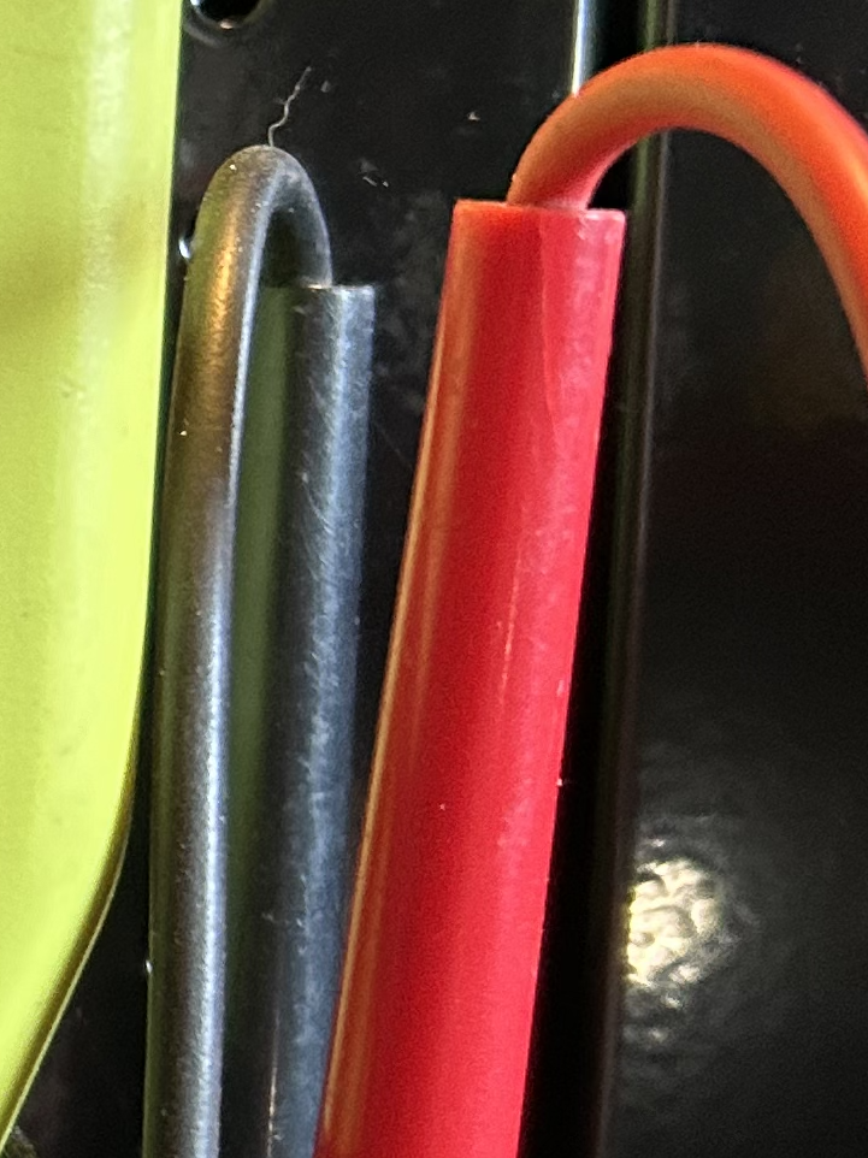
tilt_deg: -7.7
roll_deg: +0.7
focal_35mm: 109
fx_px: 3646
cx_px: -856
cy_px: 952
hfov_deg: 12.1
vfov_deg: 17.9
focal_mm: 5.7
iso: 320
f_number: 1.5
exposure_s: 1/50
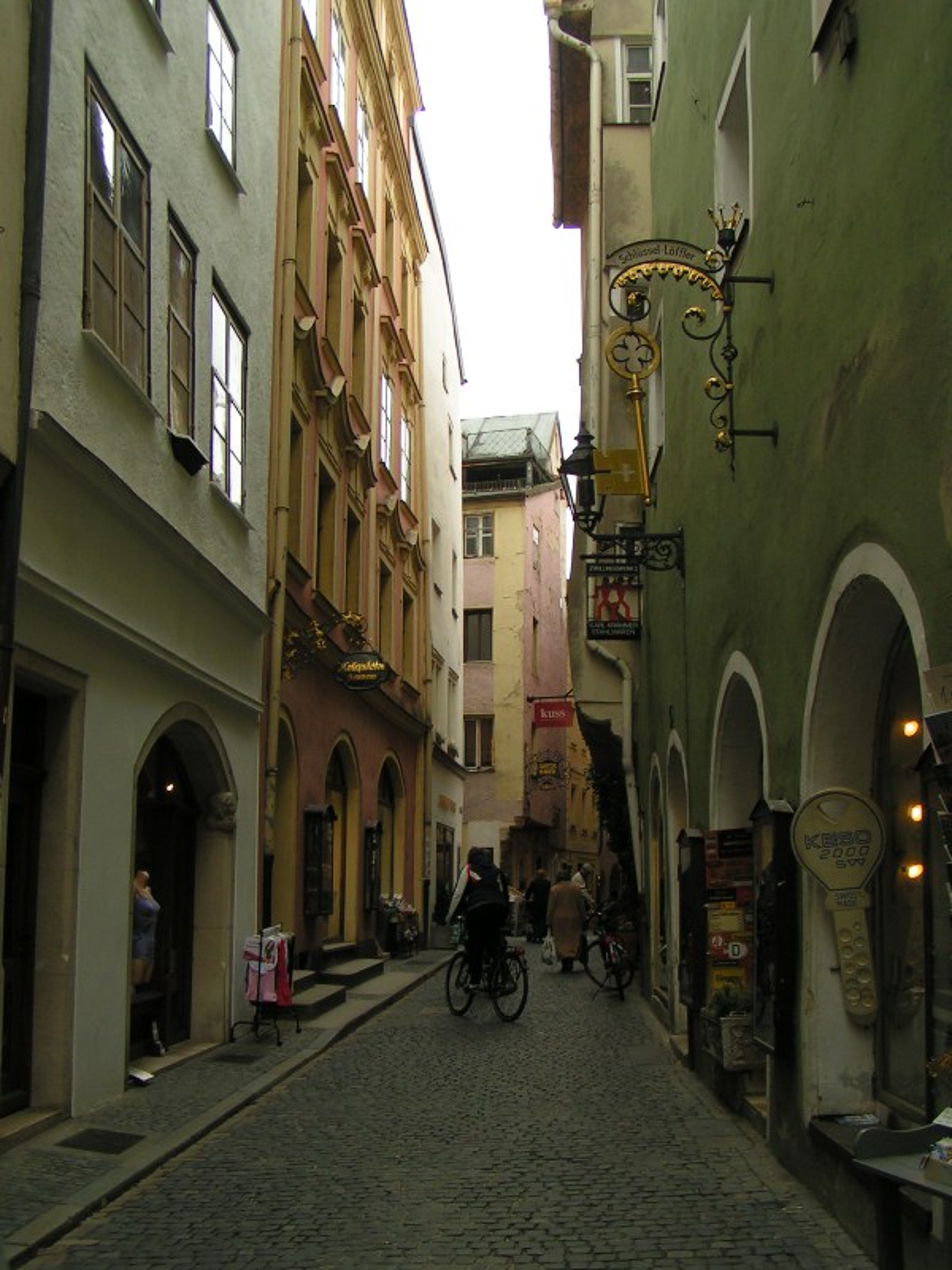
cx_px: 476
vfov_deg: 49.0
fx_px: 1393
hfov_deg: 37.7
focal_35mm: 38
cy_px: 635
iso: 50
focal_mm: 5.8
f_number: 4.5
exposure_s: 1/100
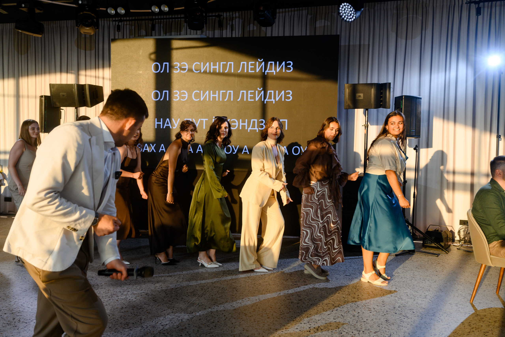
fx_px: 421
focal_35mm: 30
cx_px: 252
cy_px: 168
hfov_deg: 61.9
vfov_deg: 43.6
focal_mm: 30
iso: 320
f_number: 4
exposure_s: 1/200
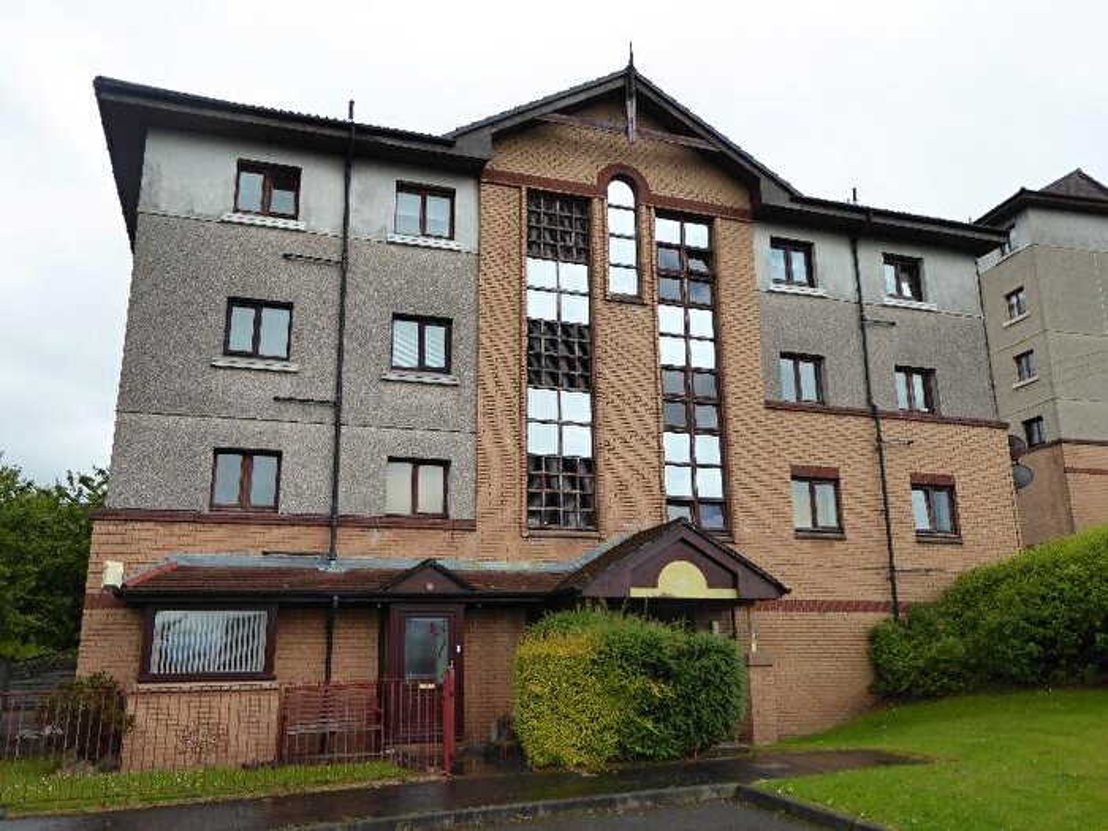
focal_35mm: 29
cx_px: 554
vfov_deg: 48.2
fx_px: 928
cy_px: 416
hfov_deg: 61.7
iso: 160
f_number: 3.5
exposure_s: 1/800
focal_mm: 5
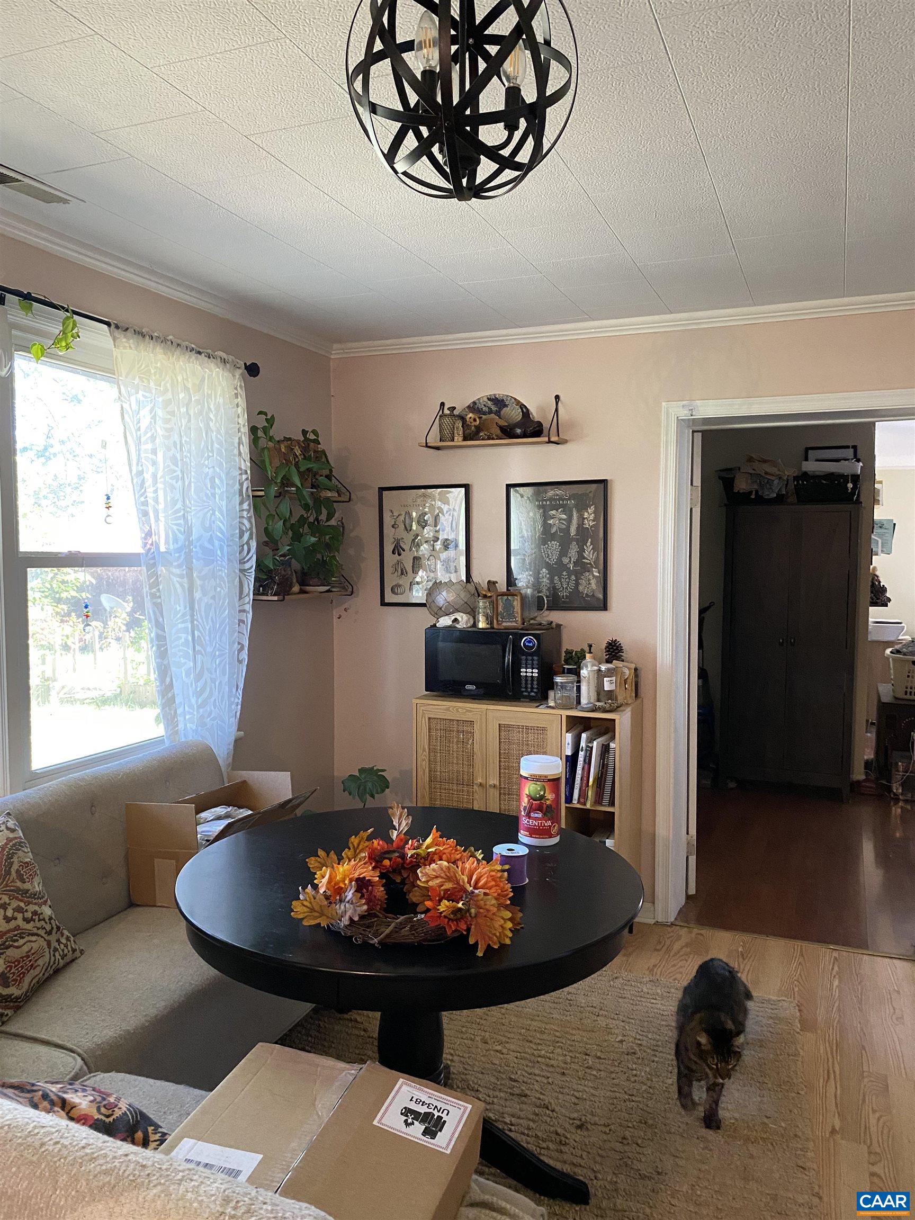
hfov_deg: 53.1
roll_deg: +0.0
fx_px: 916
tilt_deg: -3.2
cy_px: 610
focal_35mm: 26
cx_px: 458
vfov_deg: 67.3
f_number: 1.8
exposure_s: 1/60
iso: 500
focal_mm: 4.25
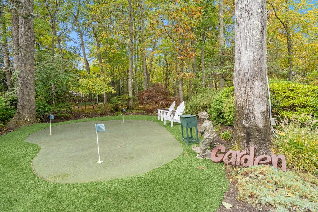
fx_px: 168
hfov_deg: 86.9
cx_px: 159
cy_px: 106
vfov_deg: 64.6
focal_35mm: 19
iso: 800
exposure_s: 1/200
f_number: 5.6
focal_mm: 19
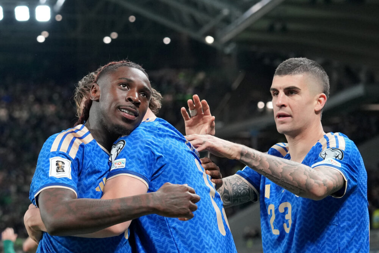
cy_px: 126
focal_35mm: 70
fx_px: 737
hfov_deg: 28.9
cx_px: 190
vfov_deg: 19.4
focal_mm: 70
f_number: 3.2
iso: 2000
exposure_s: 1/1000
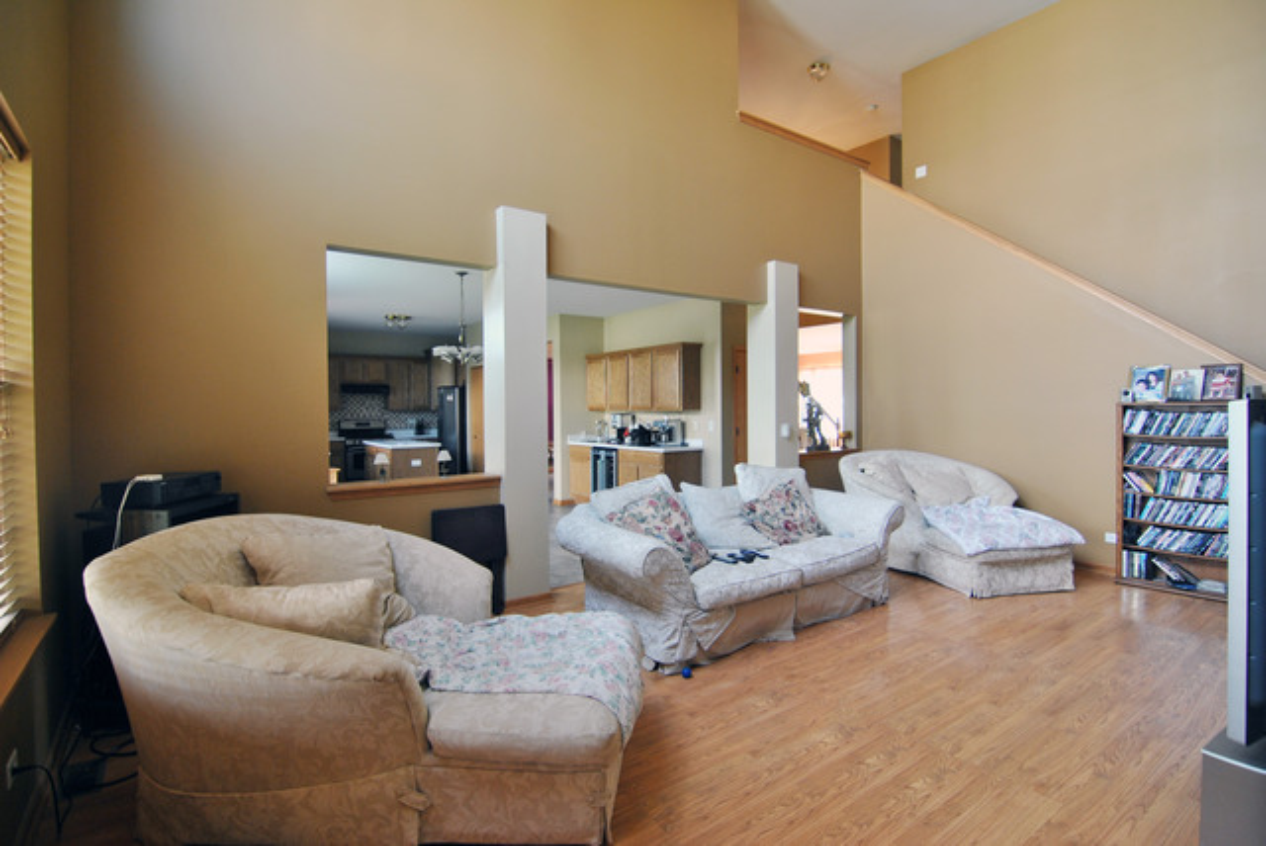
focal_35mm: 16
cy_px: 423
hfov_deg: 94.9
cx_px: 633
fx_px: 581
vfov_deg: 72.2
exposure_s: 1/40
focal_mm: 11
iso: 200
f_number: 3.2
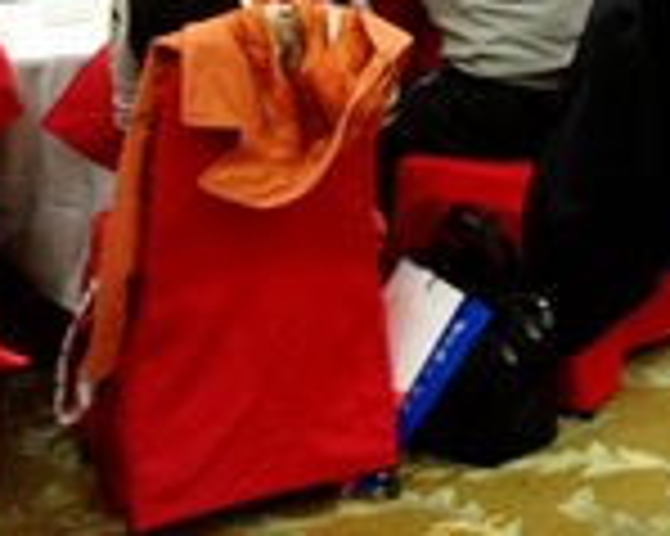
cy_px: -216
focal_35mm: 103
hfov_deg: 17.4
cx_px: 886
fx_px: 2041
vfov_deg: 14.2
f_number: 2.4
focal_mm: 4.28
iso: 200
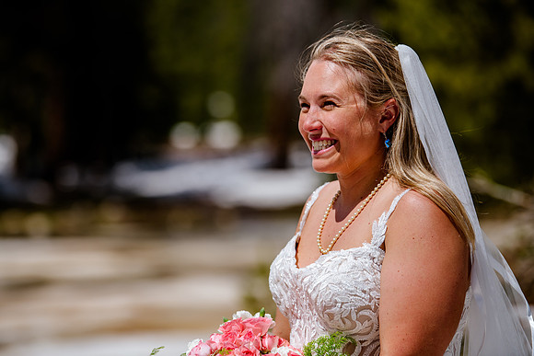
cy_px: 163
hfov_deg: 11.8
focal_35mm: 174
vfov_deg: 7.9
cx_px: 244
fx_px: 2574
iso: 160
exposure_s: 1/8000
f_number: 3.5
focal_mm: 160
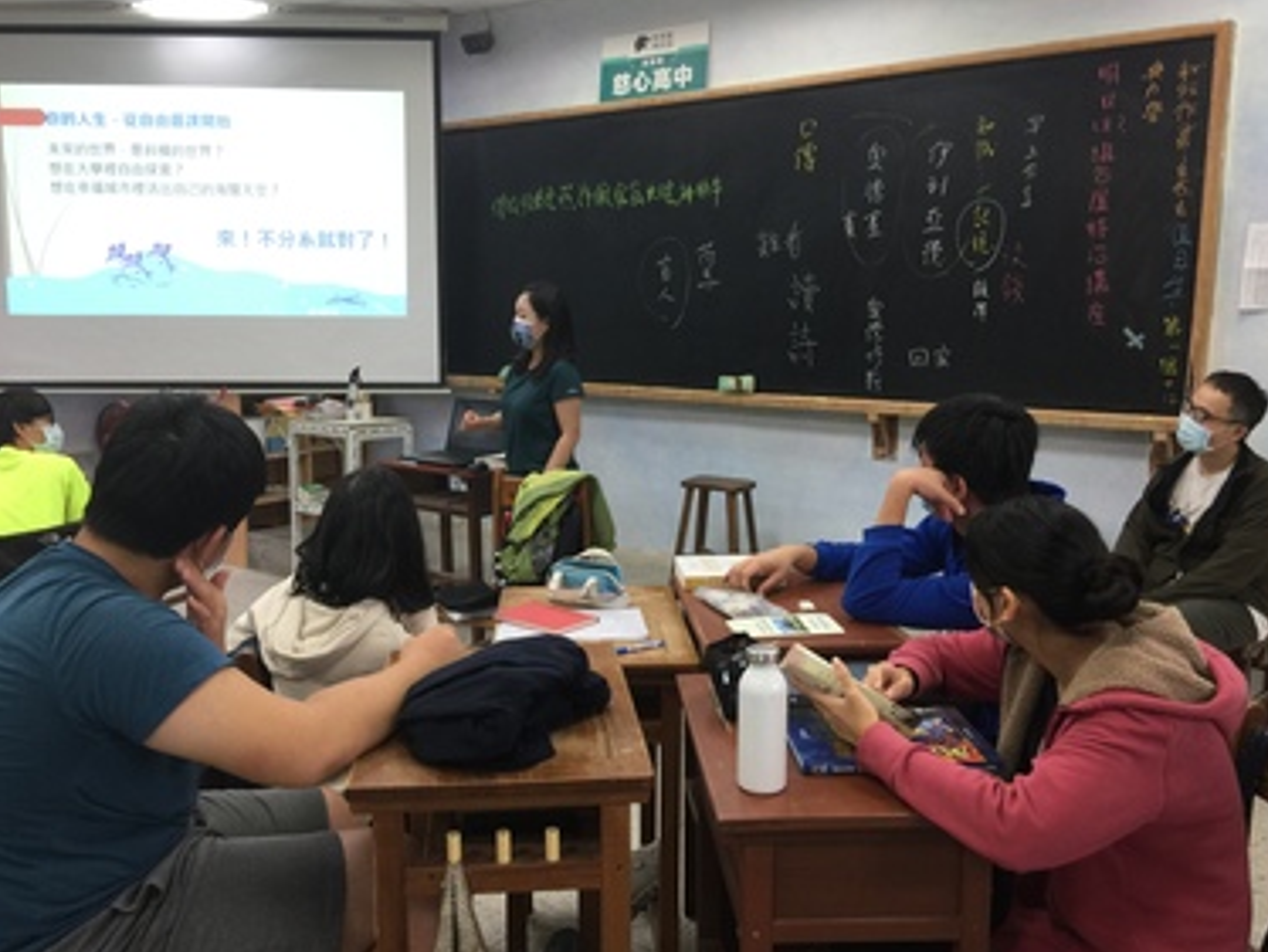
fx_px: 1136
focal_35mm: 31
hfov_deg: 58.3
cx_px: 620
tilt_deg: -10.0
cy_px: 498
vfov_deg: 45.5
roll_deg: -1.0
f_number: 2.2
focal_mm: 4.15
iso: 32
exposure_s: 1/30
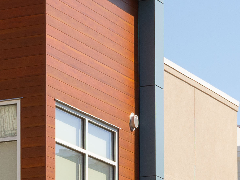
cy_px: 258
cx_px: -285
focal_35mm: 249
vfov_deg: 5.9
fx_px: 1726
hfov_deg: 7.5
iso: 160
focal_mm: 34
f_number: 13
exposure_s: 1/125
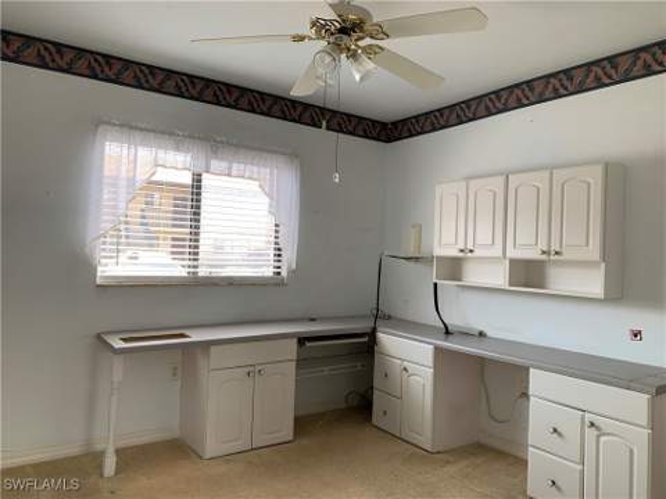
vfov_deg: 53.1
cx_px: 333
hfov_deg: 67.3
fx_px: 500
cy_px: 250
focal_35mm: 26
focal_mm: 4.25
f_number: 1.8
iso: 64
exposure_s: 1/121
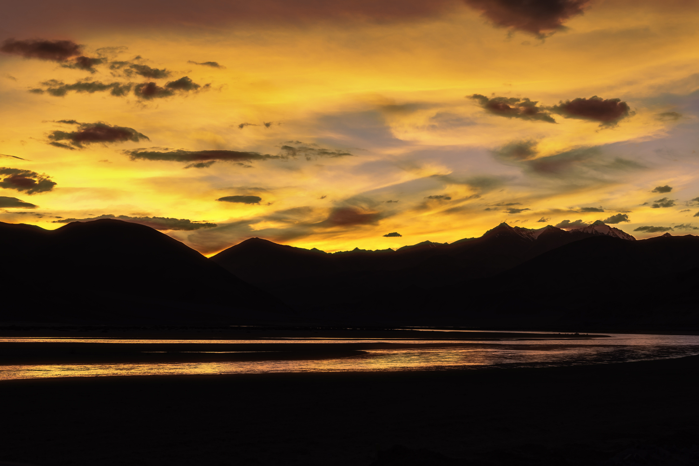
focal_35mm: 50
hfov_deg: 39.6
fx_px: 971
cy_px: 233
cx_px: 350
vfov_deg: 27.0
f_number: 6.3
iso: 100
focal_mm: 50
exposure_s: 1/50
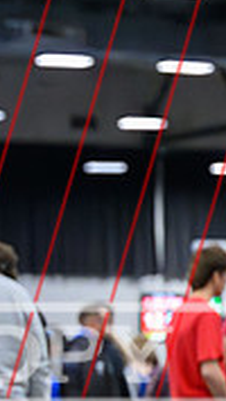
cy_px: 340
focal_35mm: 262
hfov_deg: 4.6
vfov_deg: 8.2
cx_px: -243
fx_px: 2782
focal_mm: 70
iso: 16000
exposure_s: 1/800
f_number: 2.8
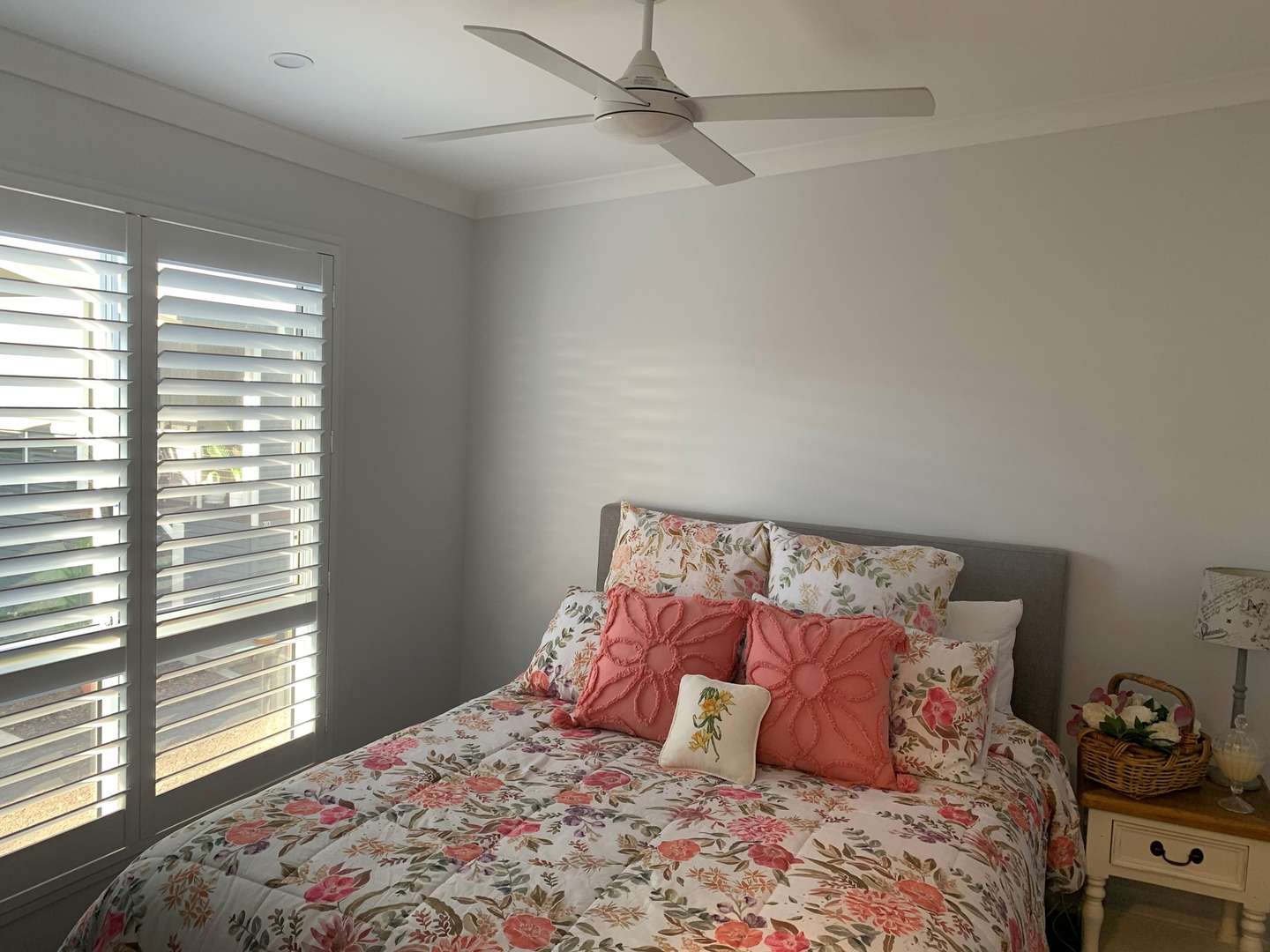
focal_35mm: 26
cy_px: 476
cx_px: 635
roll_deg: -1.0
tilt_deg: -5.0
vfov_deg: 53.1
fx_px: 954
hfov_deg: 67.3
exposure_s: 1/100
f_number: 1.8
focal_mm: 4.25
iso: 80
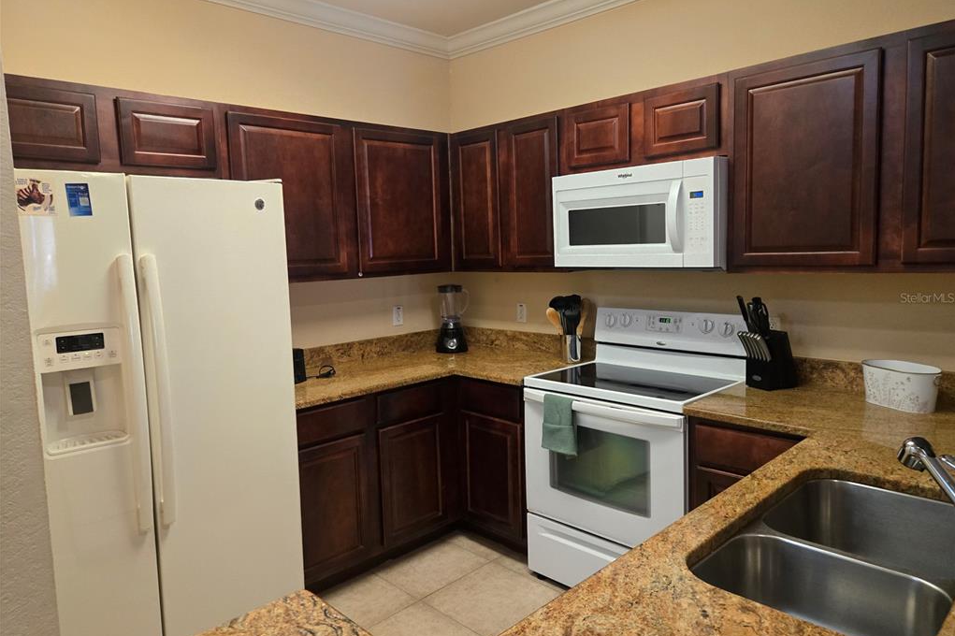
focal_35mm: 24
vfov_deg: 53.1
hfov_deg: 73.8
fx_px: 636
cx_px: 478
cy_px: 297
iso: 640
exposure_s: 1/60
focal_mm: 5.4
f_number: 1.8
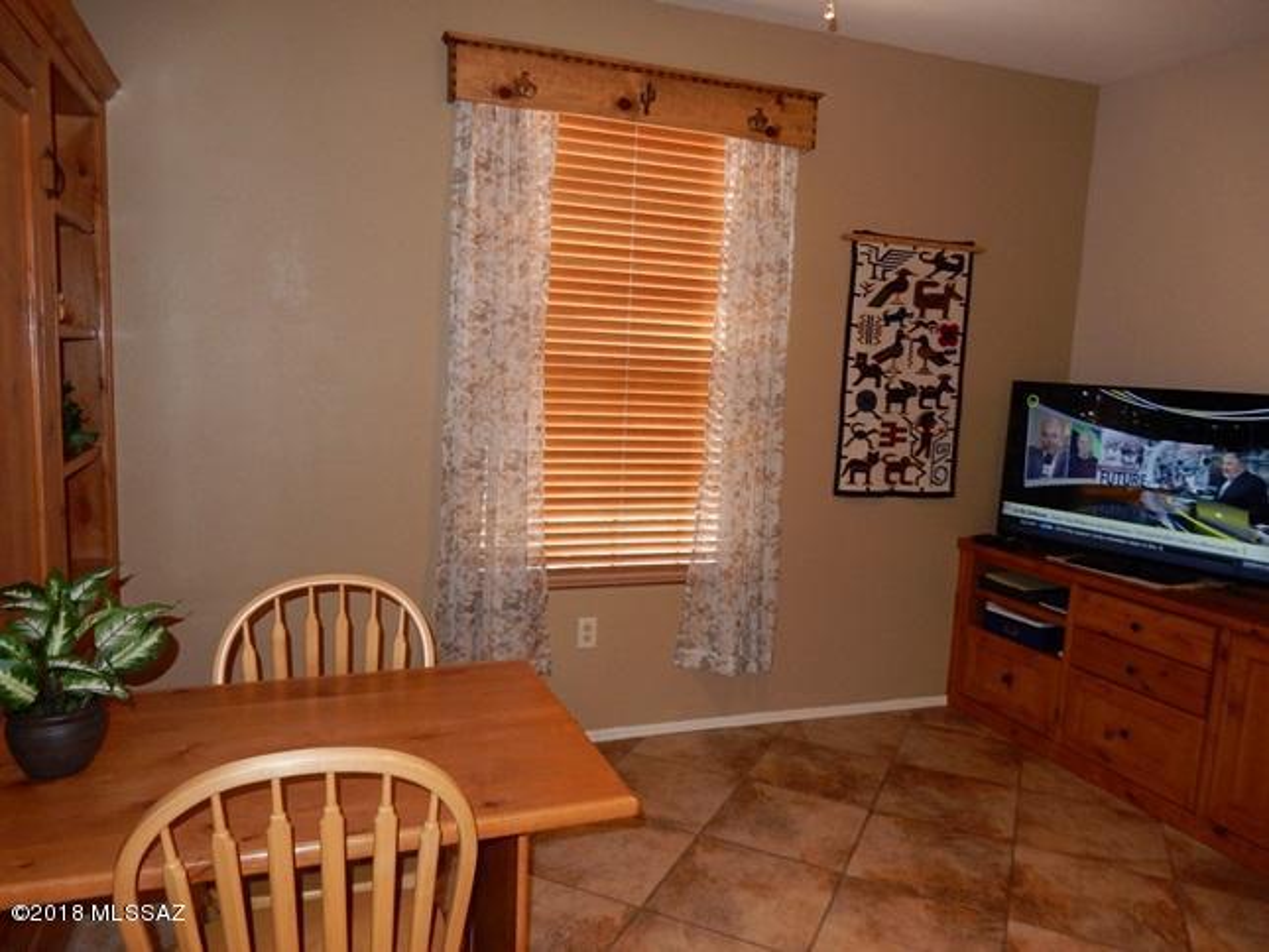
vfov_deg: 54.9
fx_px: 917
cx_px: 634
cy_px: 476
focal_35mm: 25
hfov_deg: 69.4
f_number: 3.7
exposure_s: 1/30
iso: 200
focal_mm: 4.5
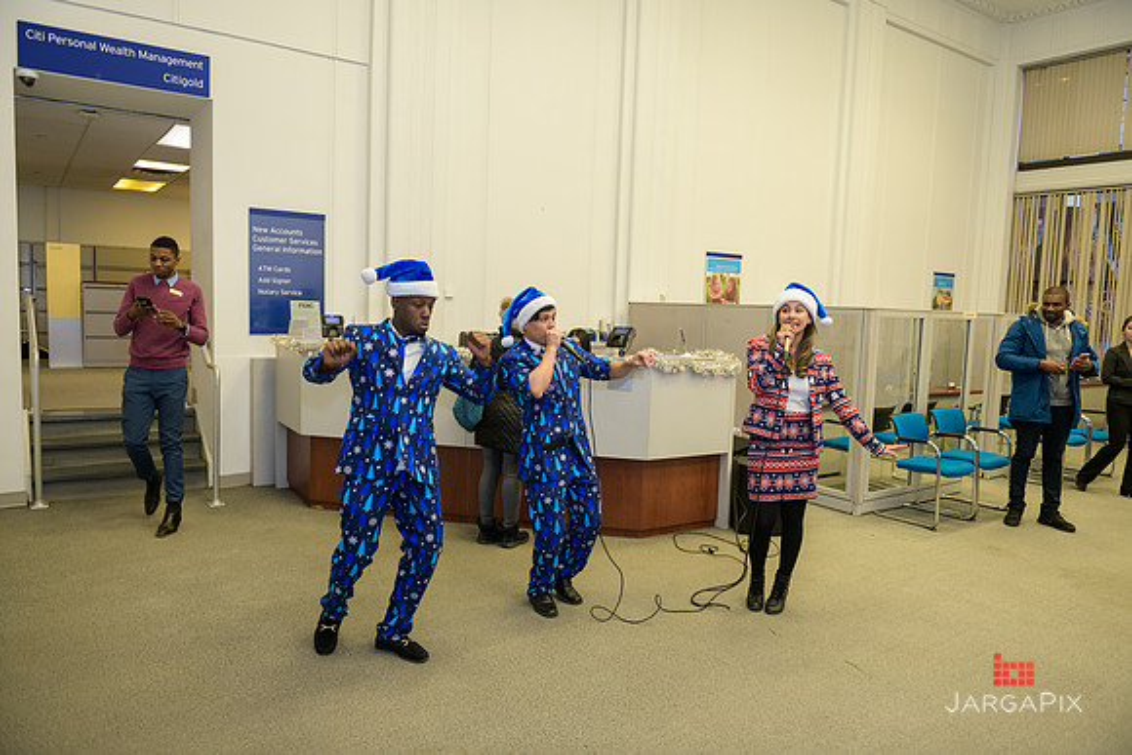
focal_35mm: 24
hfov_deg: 73.7
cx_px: 566
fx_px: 755
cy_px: 378
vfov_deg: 53.2
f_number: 3.2
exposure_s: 1/125
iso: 1000
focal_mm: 24
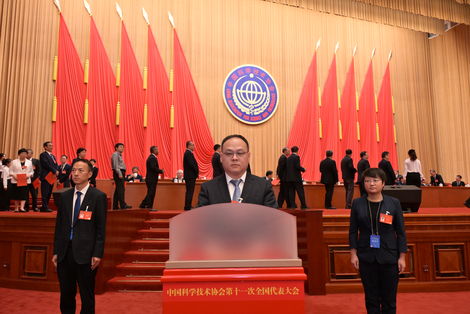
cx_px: 235
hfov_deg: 66.4
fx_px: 359
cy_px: 157
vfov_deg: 47.2
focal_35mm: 28
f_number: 4.5
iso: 2000
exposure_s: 1/125
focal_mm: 27.5
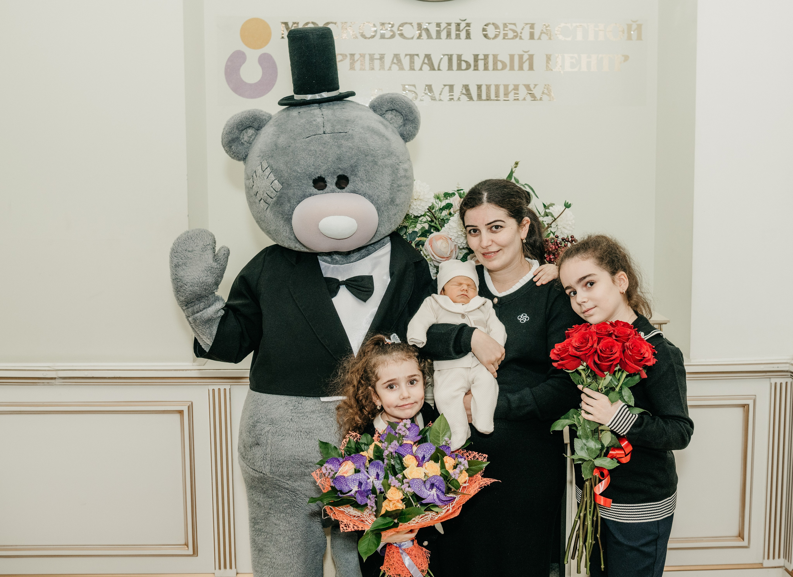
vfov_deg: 35.8
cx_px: 426
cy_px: 278
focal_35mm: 39
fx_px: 893
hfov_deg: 47.9
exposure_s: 1/160
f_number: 4.5
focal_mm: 28
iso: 320
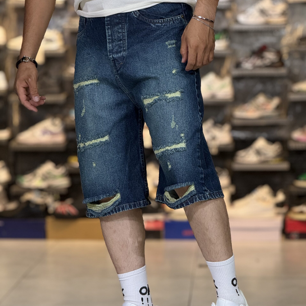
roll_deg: +0.8
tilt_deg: -3.9
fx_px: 1420
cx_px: 153
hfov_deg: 12.3
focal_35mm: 142
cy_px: 186
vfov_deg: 12.3
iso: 160
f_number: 2.8
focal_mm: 15.66
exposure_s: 1/100
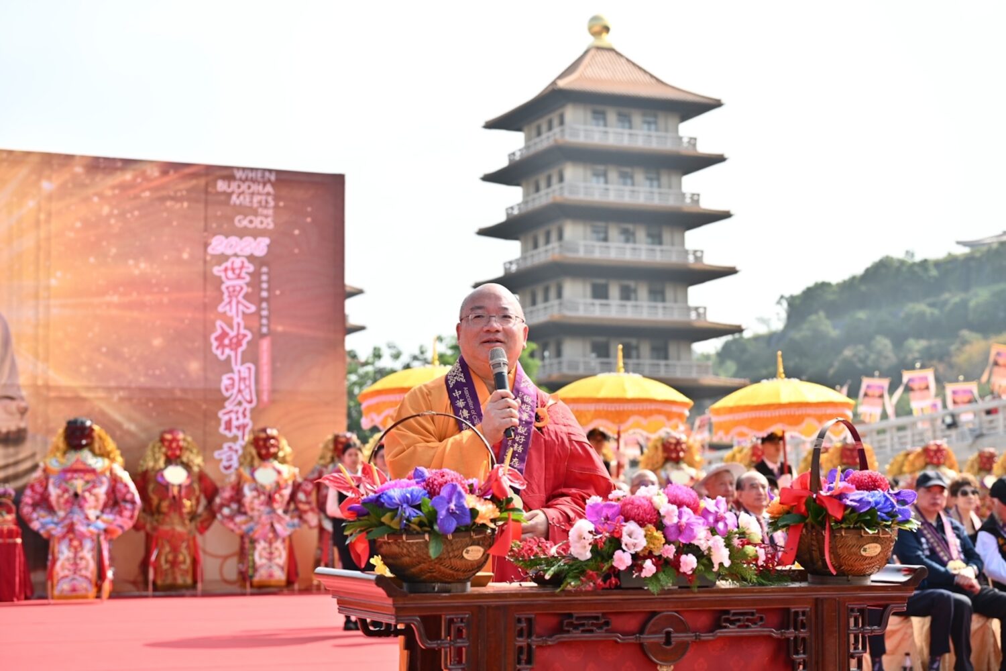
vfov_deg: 22.3
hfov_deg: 32.9
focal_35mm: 61
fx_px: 1704
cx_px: 503
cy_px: 336
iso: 125
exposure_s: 1/800
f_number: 4
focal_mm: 61
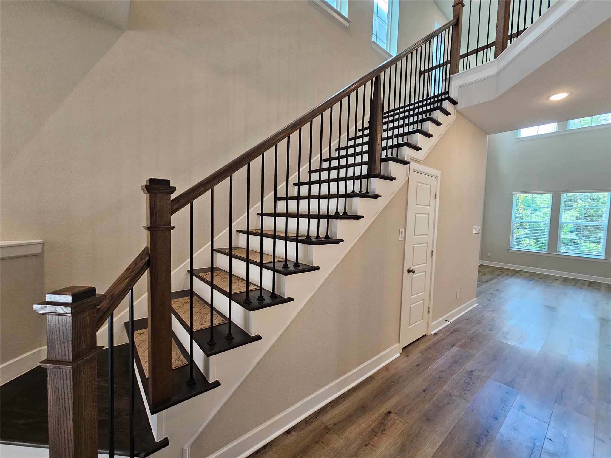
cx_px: 306
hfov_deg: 106.2
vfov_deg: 89.9
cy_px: 229
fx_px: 229
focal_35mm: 13
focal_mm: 2.2
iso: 160
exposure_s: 1/60
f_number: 2.2
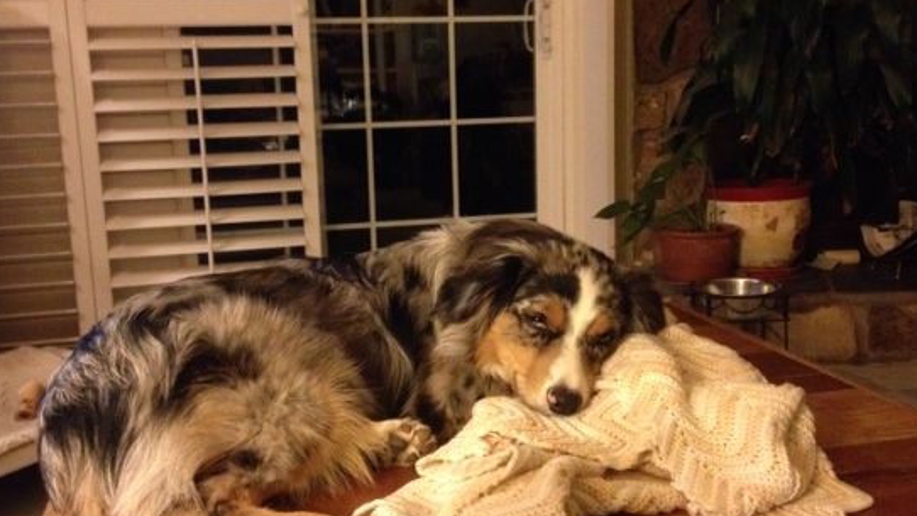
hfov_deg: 45.4
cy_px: 267
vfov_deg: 26.5
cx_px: 425
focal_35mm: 45
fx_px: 1094
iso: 640
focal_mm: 4.28
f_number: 2.4
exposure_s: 1/15
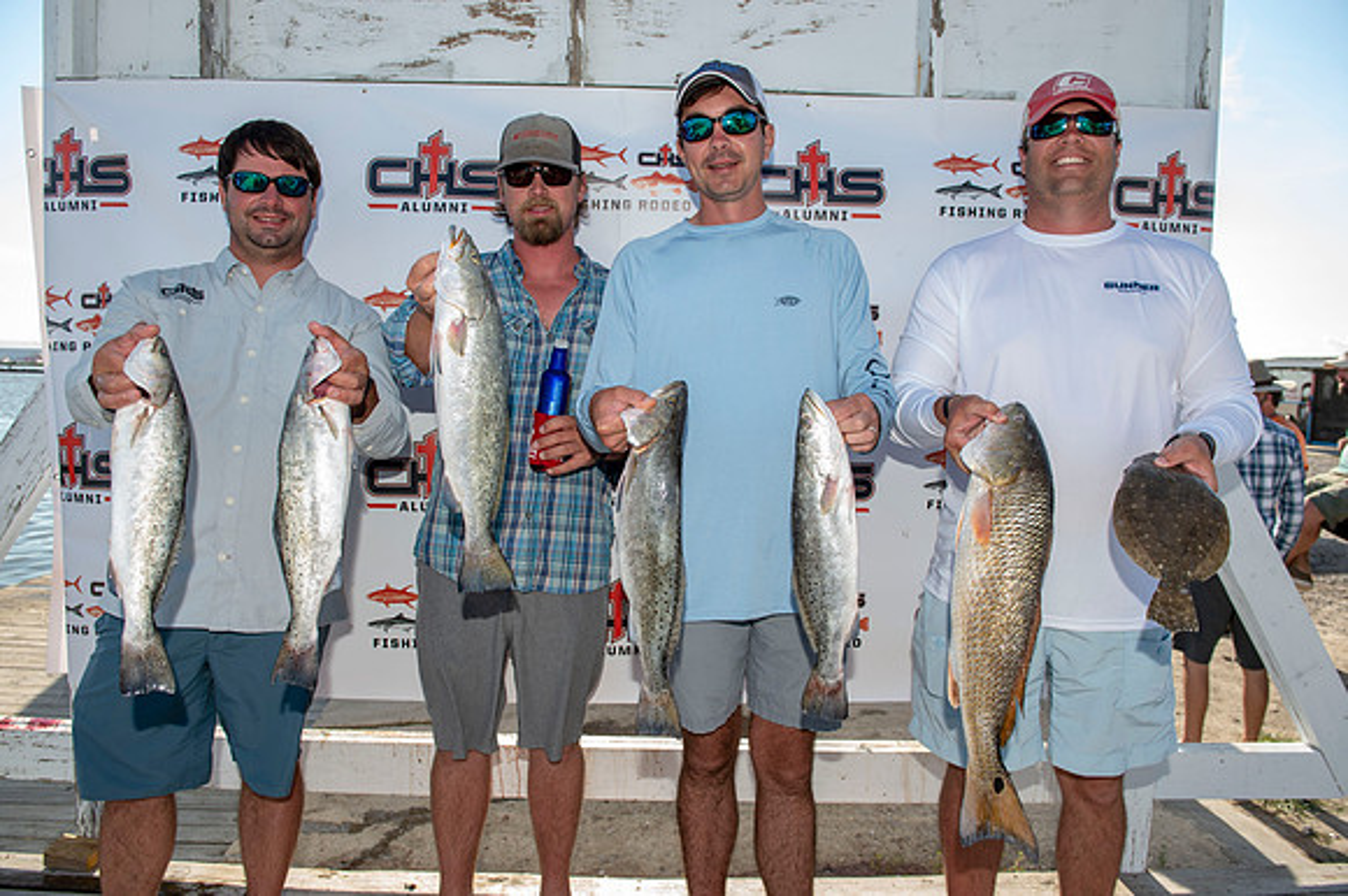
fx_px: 898
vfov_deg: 53.1
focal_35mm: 24
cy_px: 448
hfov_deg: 73.8
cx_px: 674
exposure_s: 1/125
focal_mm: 24
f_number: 6.3
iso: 50
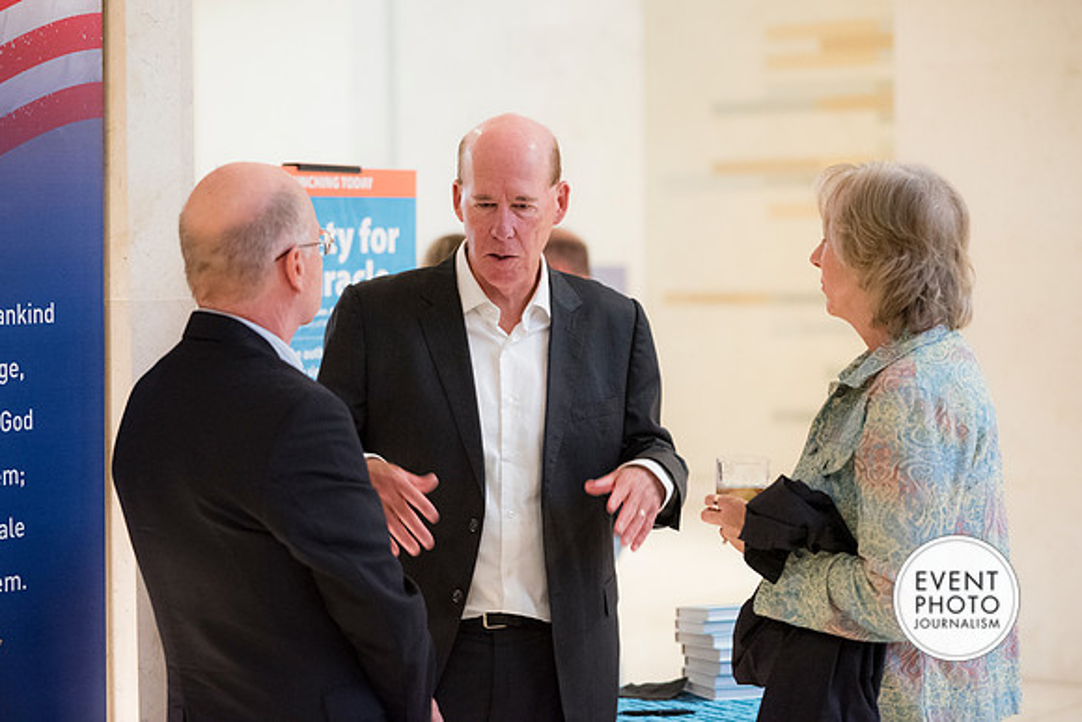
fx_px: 2585
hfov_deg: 23.6
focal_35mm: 86
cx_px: 541
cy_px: 361
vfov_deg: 15.9
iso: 6400
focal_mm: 86
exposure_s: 1/80
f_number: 2.8
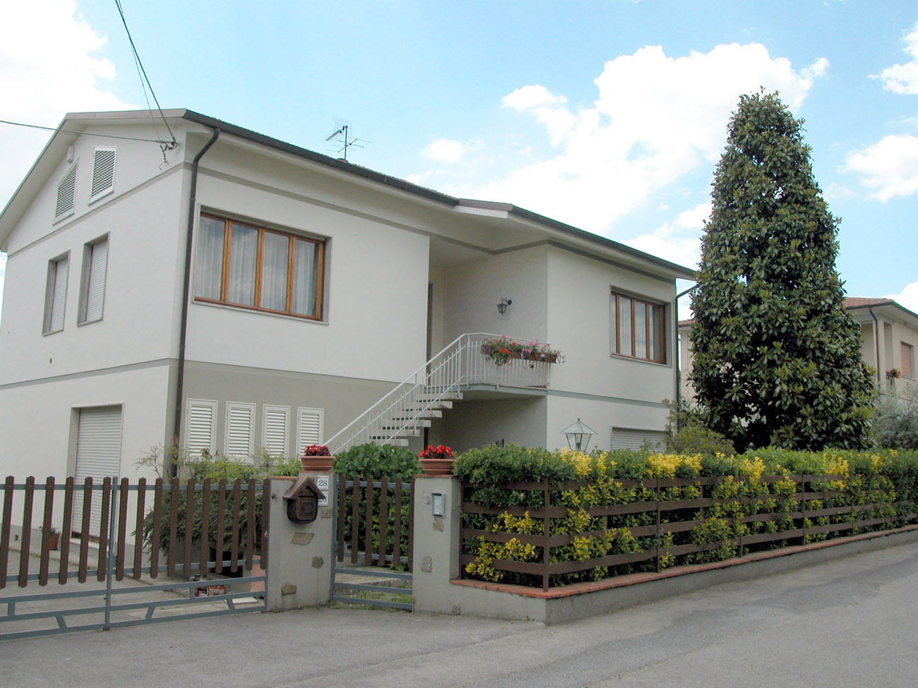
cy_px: 344
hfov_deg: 60.0
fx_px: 796
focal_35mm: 30
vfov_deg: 46.8
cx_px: 459
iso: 100
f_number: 6.3
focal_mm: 7.7
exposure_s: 1/288
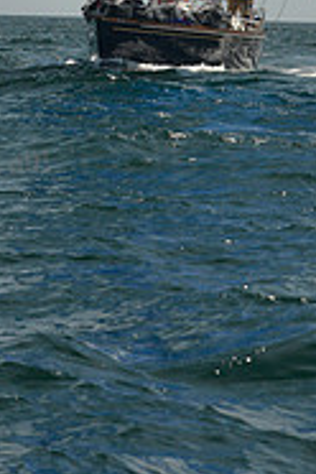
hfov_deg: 6.3
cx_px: 182
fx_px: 2870
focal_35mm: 218
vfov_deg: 9.2
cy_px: -232
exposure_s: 1/800
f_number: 9
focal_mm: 70
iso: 400
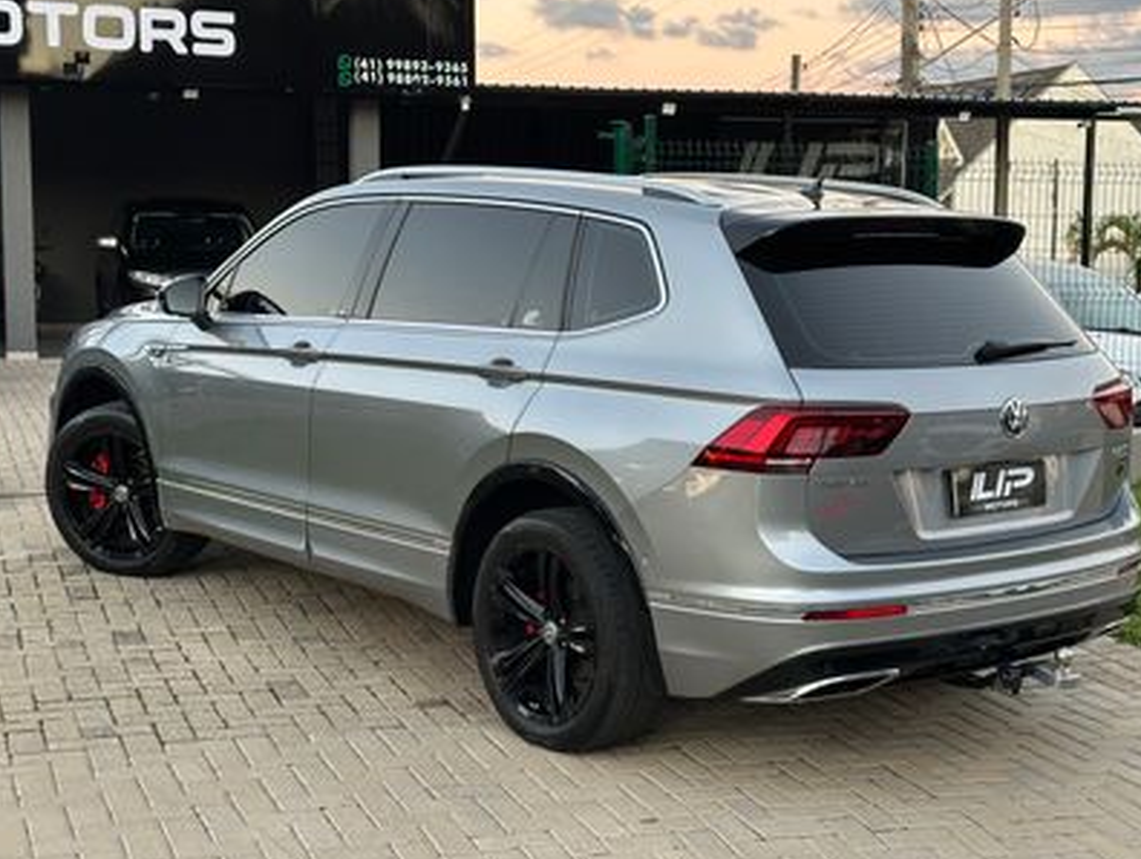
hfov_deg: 33.7
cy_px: 418
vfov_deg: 25.7
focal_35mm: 57
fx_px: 1881
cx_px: 602
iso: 100
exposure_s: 1/60
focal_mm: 6.86
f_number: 1.78
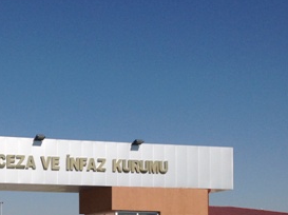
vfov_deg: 17.5
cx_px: 44
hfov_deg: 23.4
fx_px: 681
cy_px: 213
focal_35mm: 82
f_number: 2.4
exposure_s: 1/5051
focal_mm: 4.28
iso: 64
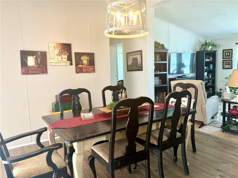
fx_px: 179
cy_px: 89
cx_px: 119
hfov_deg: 67.3
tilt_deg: -7.3
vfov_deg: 53.1
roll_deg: +1.6
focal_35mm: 26
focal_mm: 5.96
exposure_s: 1/60
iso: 200
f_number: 1.6
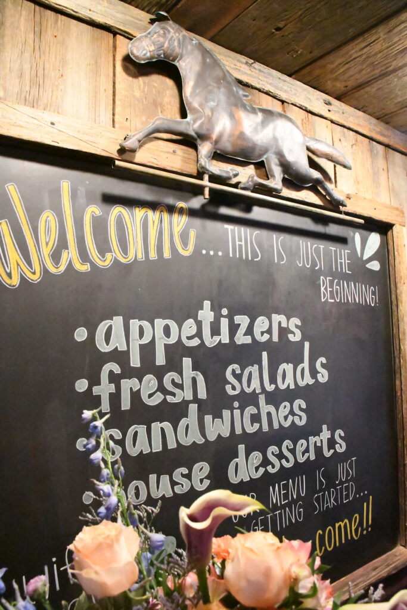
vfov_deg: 67.4
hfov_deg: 47.9
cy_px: 305
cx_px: 204
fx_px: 458
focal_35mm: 27
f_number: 8
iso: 32000
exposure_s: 1/250
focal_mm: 18
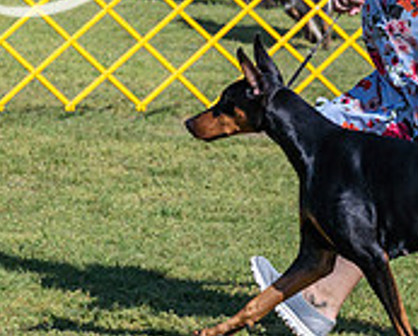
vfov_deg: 3.8
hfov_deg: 4.8
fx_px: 5031
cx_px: 364
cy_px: 68
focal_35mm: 406
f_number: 6.3
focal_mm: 111
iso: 250
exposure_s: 1/1250
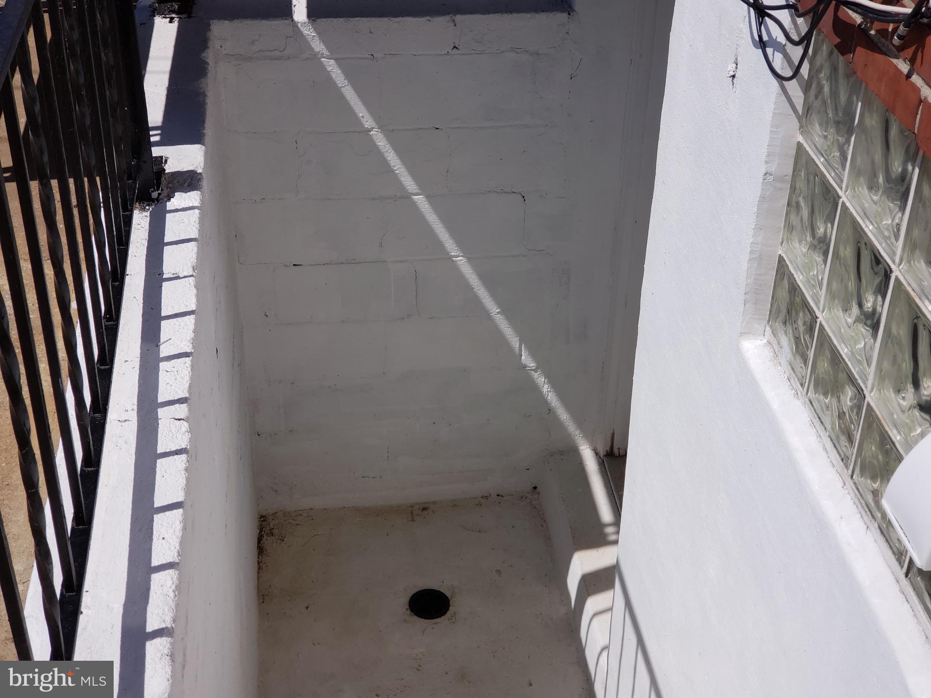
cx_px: 466
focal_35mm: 52
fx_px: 1399
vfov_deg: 28.0
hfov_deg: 36.8
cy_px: 349
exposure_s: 1/1737
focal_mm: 6
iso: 32
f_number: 2.4
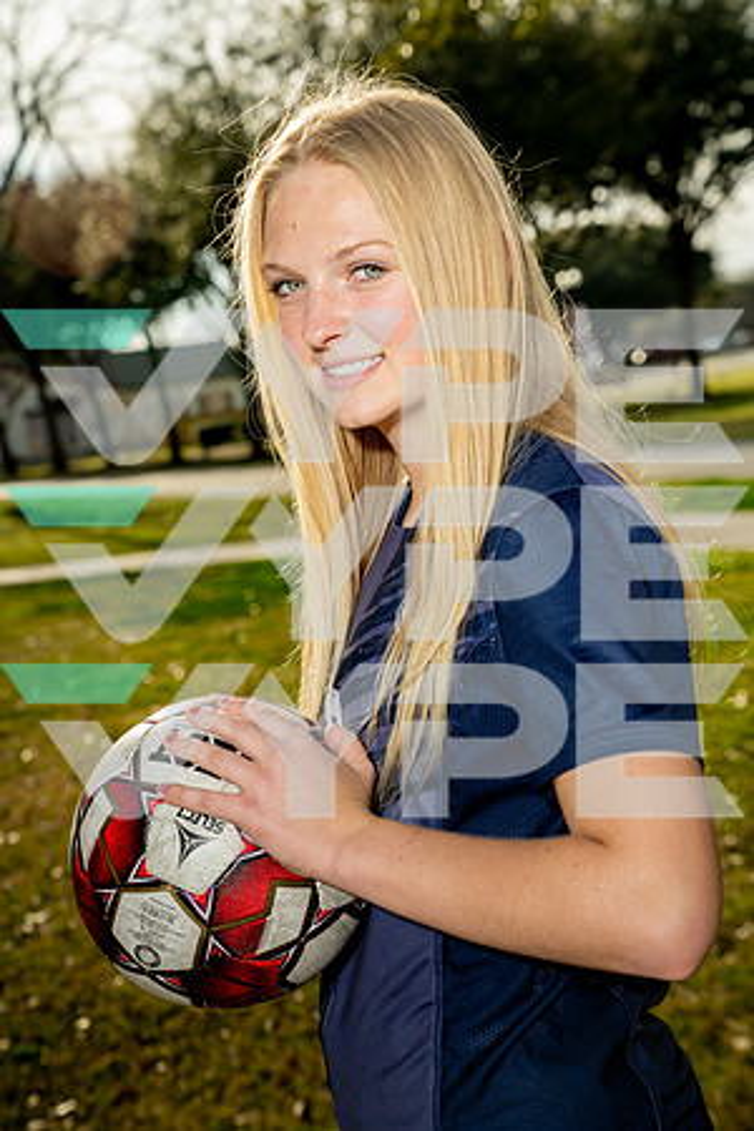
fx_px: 2199
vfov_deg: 28.8
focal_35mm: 70
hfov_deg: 19.5
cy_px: 566
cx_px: 377
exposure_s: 1/250
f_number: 6.3
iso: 100
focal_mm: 70
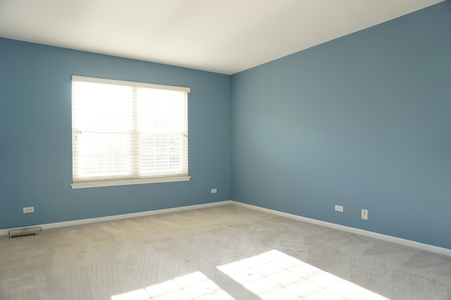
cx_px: 226
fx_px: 301
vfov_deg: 53.1
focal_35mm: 24
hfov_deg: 73.7
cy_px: 150
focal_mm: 16
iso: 320
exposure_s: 1/60
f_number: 4.5
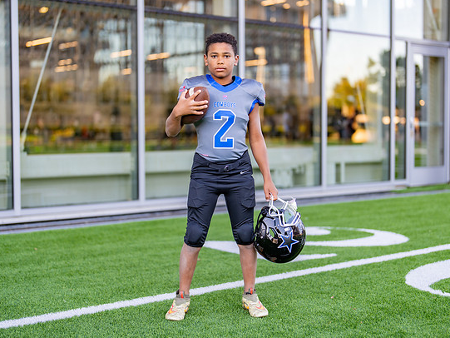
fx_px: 767
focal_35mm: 59
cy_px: 162
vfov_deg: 24.8
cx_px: 231
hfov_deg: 32.7
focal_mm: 50
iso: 100
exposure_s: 1/400
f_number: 1.2
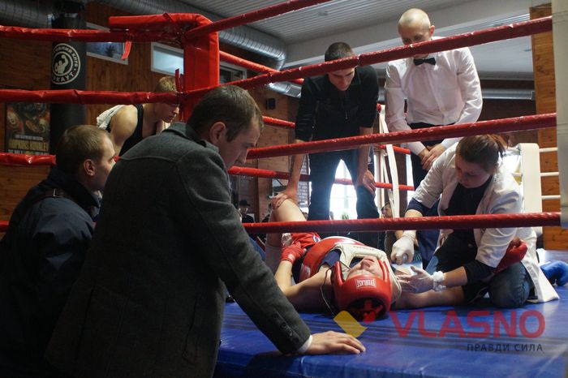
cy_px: 189
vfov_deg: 34.2
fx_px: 615
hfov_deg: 49.6
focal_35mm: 39
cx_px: 284
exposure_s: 1/60
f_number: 4.5
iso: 3200
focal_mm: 26
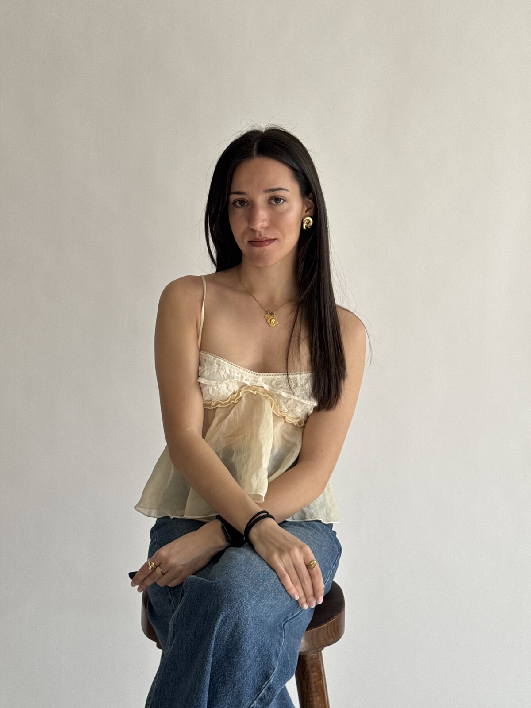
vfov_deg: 39.7
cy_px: 354
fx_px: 982
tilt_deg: -5.7
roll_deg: -1.6
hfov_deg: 30.3
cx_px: 266
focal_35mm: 48
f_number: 1.78
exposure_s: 1/454
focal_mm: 6.76
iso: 64
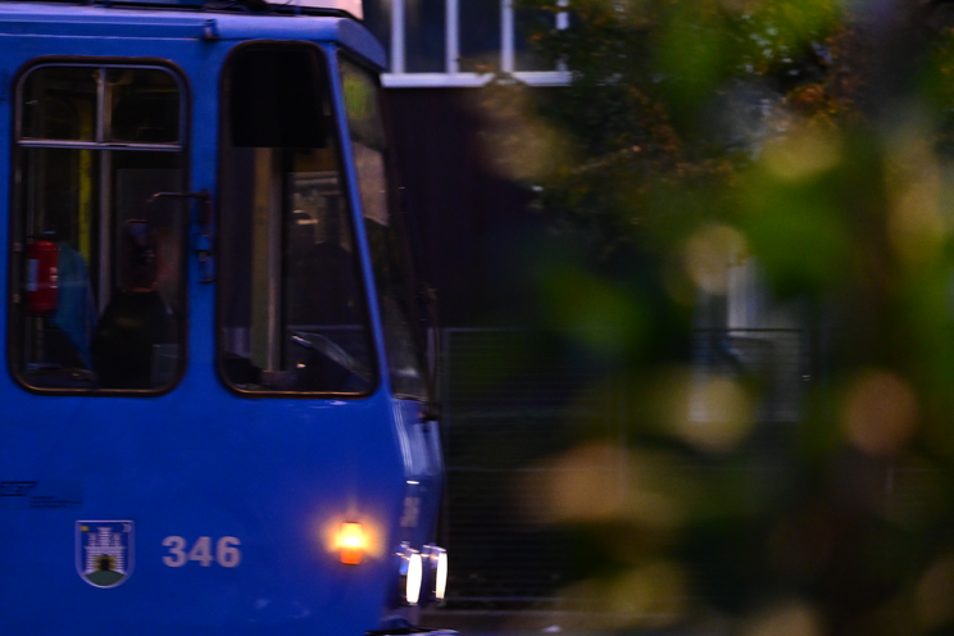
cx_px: 283
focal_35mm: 215
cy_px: 267
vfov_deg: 6.4
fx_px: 5697
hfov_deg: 9.6
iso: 3200
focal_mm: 125
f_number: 2.8
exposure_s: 1/100
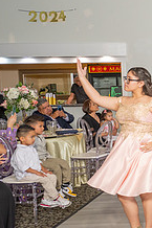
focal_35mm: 64
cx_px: 298
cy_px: 104
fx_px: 406
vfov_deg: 31.4
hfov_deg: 16.5
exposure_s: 1/160
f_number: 3.5
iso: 500
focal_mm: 24
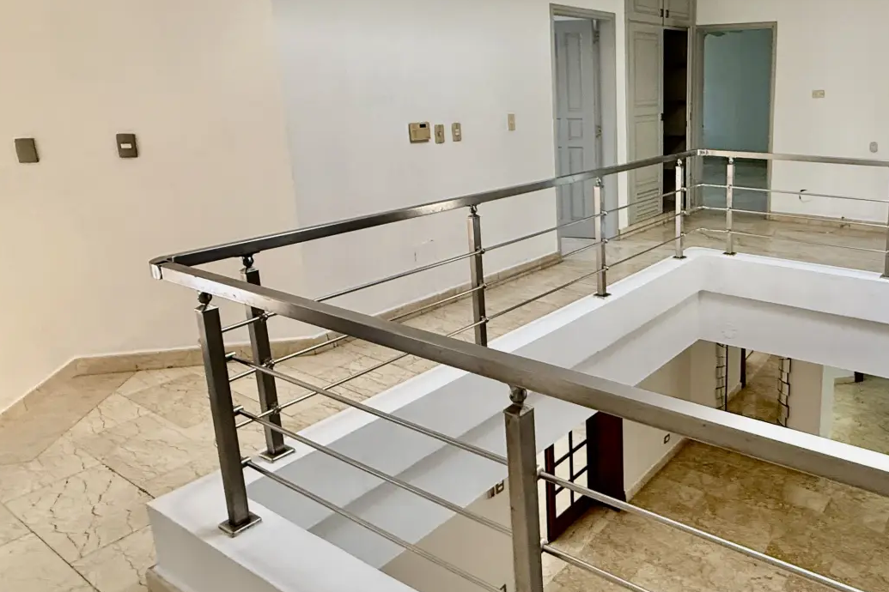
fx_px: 667
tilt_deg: -11.8
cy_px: 217
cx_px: 661
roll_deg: +0.2
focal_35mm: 27
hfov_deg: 63.6
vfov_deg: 47.4
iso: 200
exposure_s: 1/120
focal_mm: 2.22
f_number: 2.2
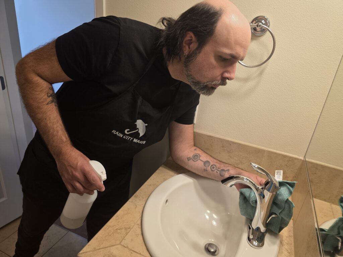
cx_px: 172
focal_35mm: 23
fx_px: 228
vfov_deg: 58.9
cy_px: 128
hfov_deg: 73.9
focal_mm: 6.3
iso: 160
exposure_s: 1/120
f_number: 1.7
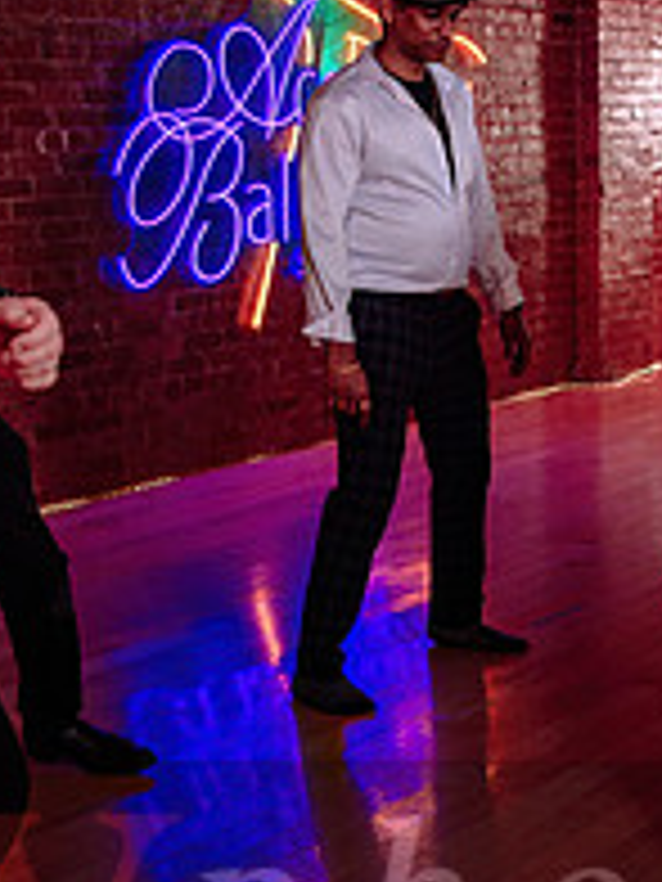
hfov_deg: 15.1
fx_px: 2320
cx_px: 986
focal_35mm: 91
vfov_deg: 21.5
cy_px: 295
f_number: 2.8
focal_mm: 32
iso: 640
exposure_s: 1/160
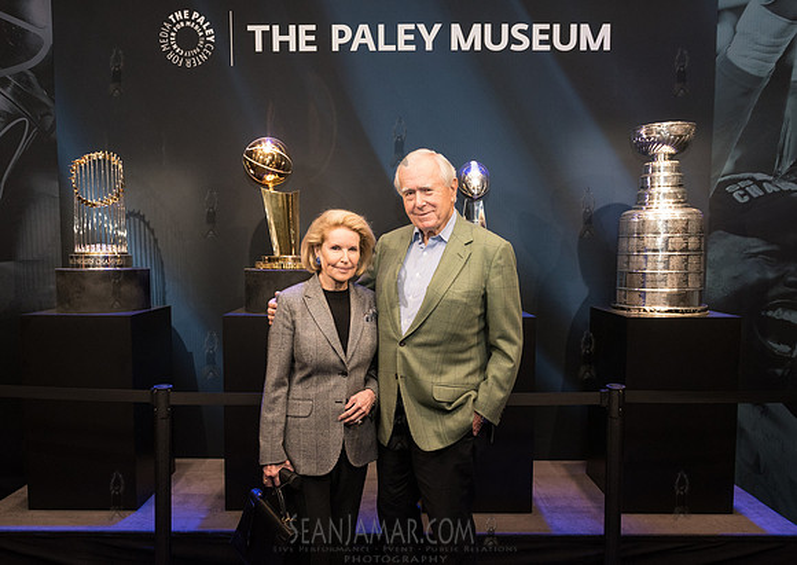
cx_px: 378
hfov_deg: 67.4
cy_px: 299
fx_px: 597
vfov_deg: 50.6
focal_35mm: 26
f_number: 3.5
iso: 2500
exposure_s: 1/200
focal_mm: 24
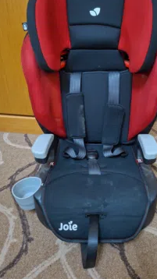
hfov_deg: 41.2
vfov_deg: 67.8
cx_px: 96
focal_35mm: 28
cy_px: 128
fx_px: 208
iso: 1250
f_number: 1.8
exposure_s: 1/20
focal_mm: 5.54
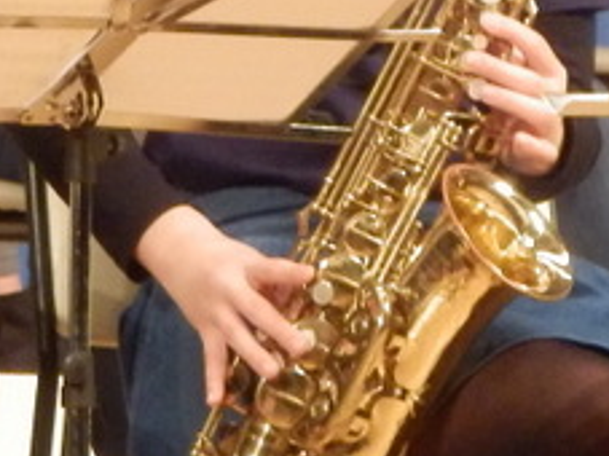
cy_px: -142
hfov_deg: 2.7
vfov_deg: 2.0
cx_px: 588
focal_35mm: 732
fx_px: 12871
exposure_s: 1/30
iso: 800
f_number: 5.9
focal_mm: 29.4
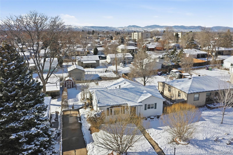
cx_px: 116
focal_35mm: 28
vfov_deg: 46.4
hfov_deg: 65.5
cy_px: 78
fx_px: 181
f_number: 8
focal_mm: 10.3
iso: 800
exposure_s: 1/2000
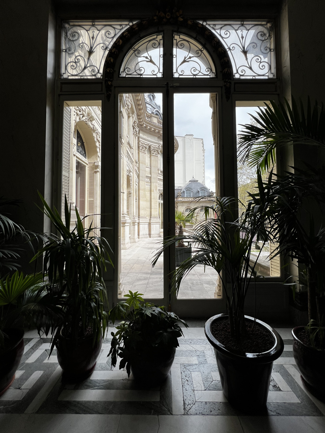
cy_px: 216
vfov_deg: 106.2
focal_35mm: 13
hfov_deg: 89.9
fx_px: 163
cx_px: 162
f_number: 1.8
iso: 32
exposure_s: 1/1074
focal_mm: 1.57
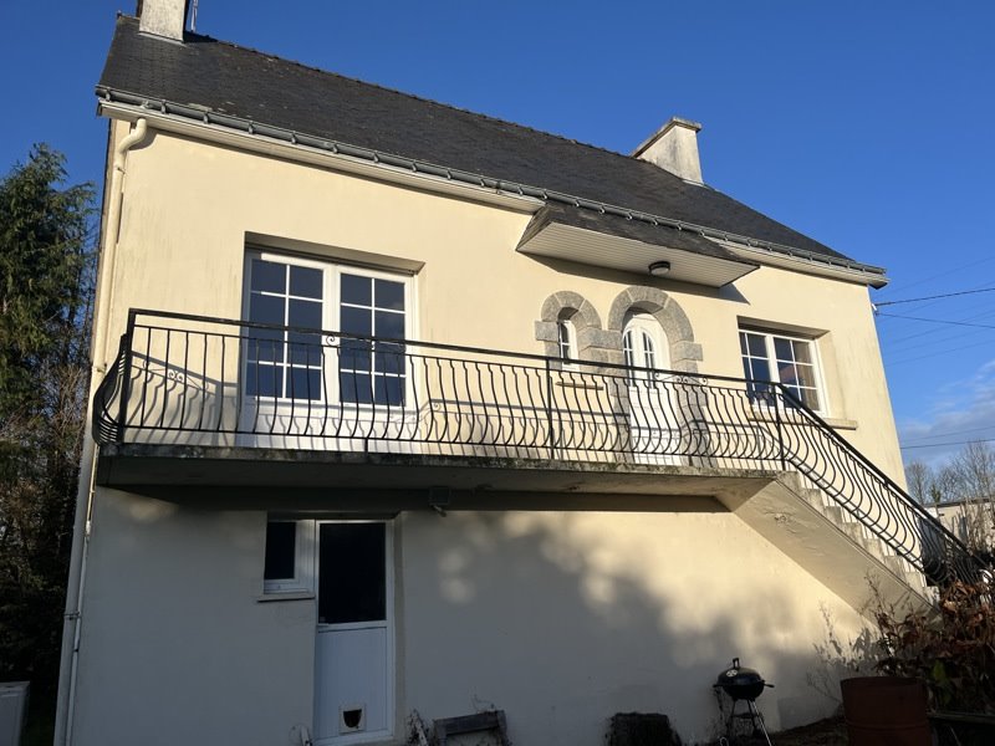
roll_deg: +3.6
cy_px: 373
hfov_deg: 67.3
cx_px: 498
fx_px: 747
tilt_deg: +16.1
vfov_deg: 53.1
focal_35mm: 26
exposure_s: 1/4484
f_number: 1.6
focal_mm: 5.1
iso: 50
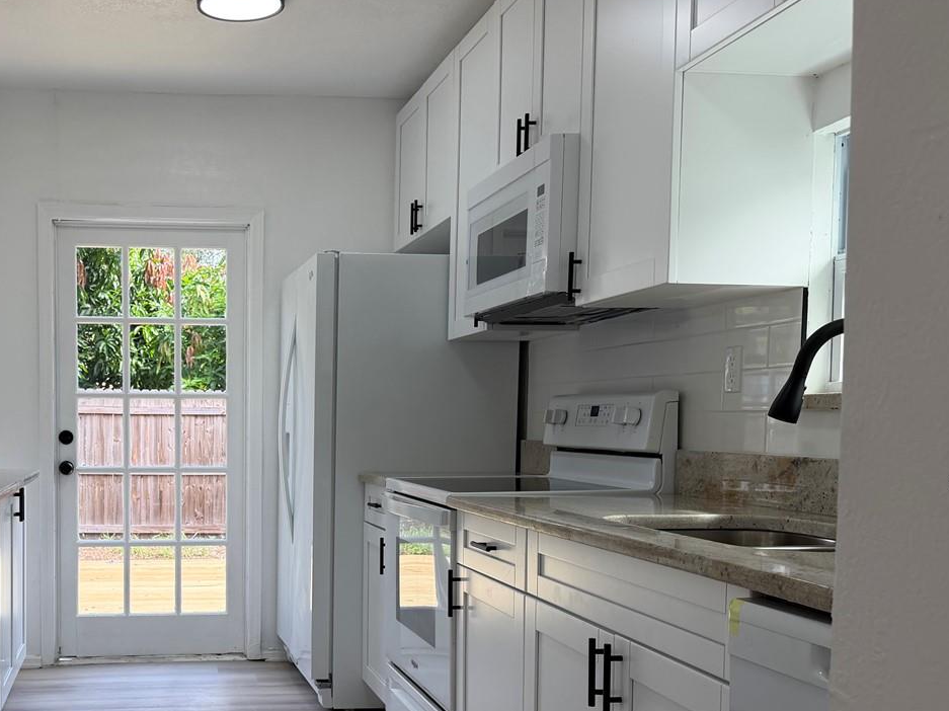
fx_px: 1124
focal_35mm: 41
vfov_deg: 34.7
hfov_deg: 44.2
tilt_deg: -4.3
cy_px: 483
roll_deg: +0.5
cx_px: 234
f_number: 1.78
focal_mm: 6.76
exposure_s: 1/494
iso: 100
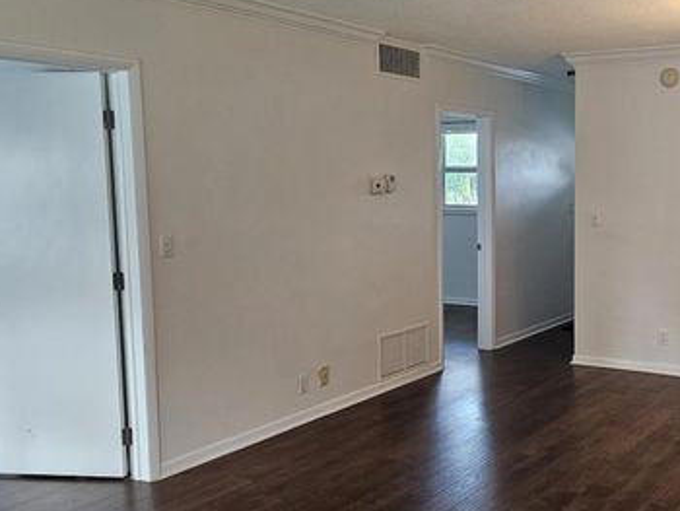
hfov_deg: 42.7
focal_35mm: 42
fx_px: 826
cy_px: 266
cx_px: 544
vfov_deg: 34.4
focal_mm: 6.3
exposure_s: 1/120
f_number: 1.7
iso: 500
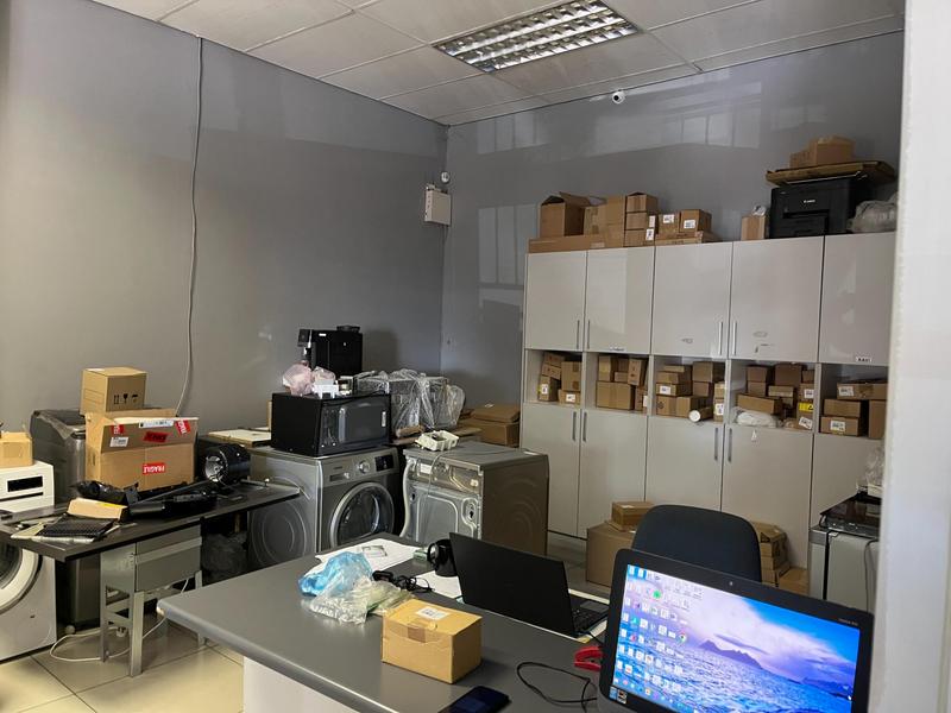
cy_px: 356
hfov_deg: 67.3
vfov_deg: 53.1
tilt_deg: -2.3
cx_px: 476
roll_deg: -0.4
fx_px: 714
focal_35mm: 26
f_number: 1.6
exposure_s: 1/50
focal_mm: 5.1
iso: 500
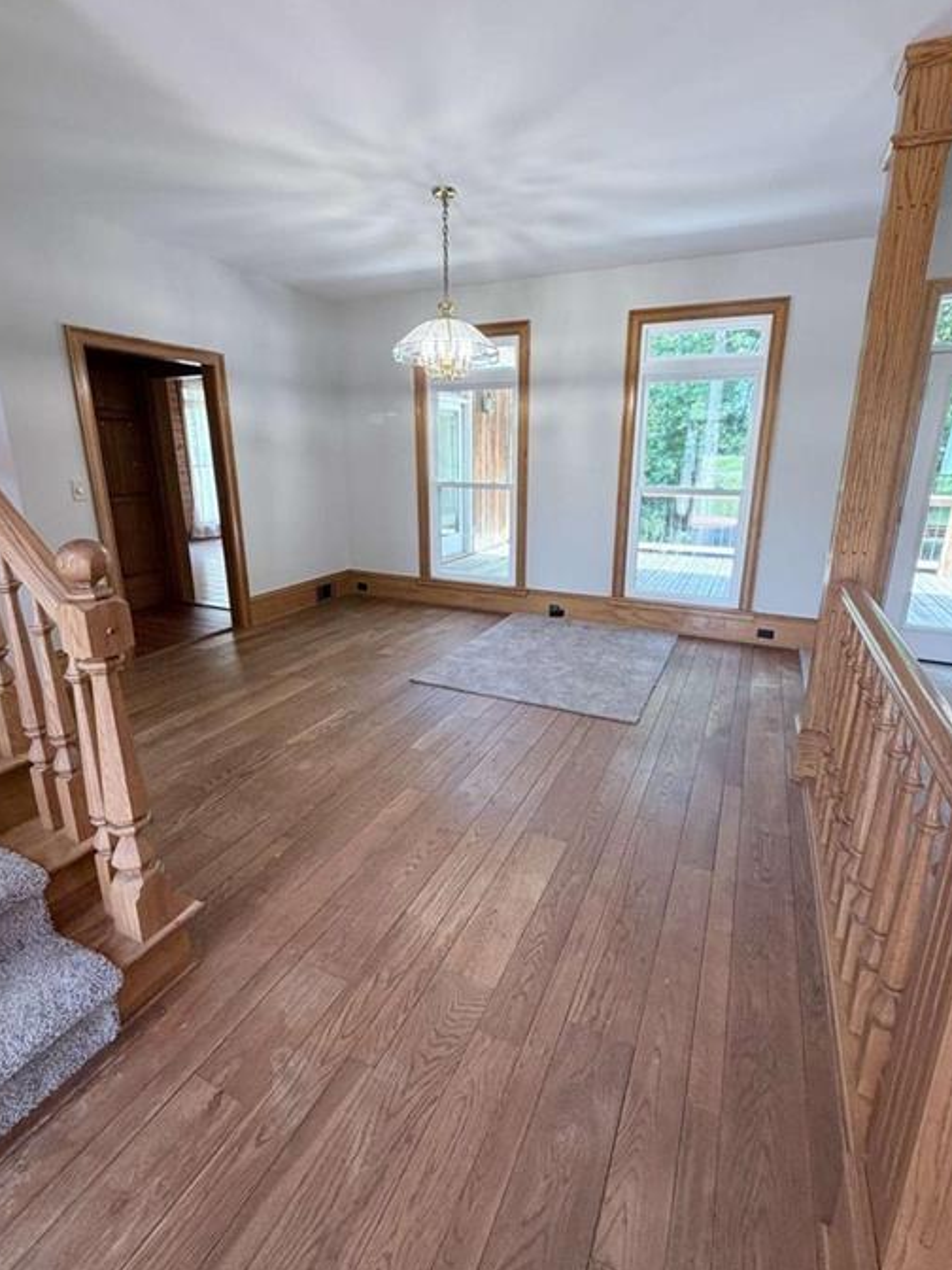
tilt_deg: -15.6
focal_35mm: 16
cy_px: 612
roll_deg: -0.4
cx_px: 497
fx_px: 587
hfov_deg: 78.1
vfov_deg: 94.5
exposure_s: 1/120
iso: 200
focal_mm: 2.22
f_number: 2.2
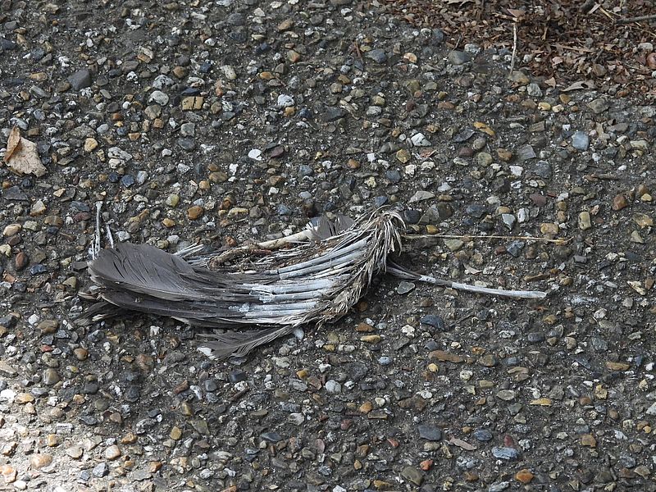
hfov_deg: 9.9
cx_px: 328
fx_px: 3790
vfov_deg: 7.4
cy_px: 246
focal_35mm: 200
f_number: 4.5
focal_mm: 35.7
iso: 800
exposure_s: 1/2000
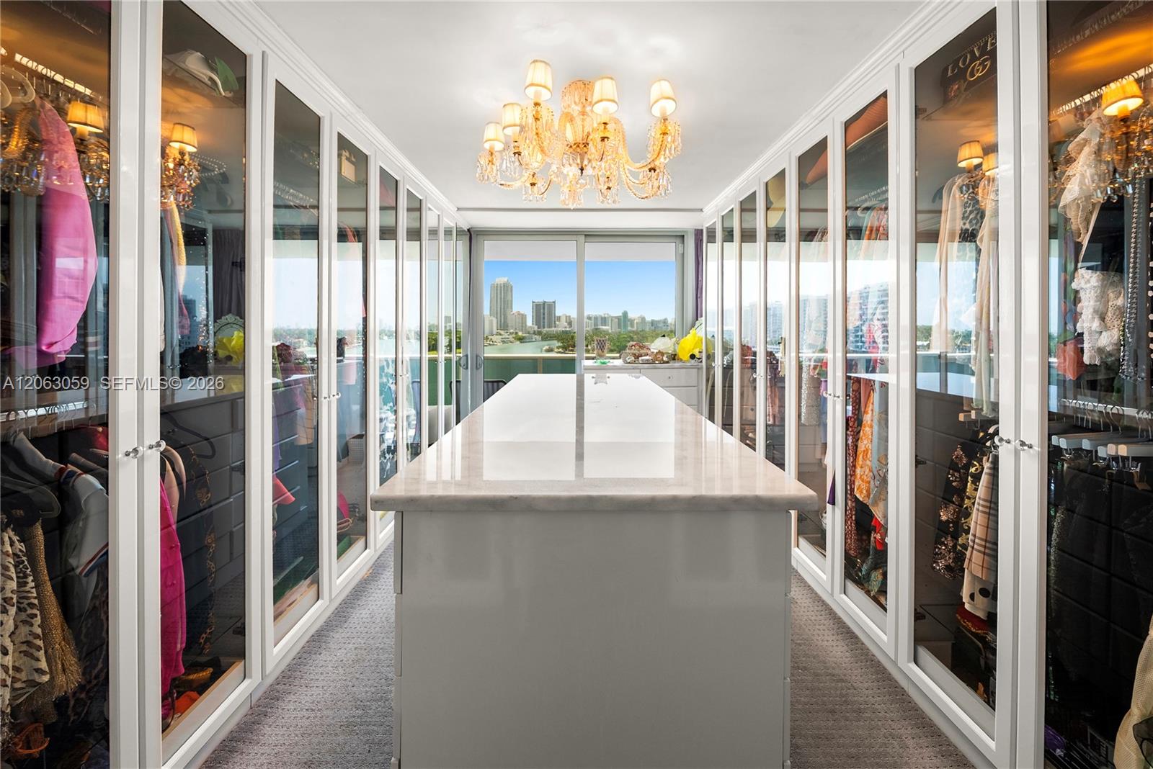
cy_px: 384
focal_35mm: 12
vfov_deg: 90.1
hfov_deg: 112.6
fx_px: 384
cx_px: 576
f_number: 8
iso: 200
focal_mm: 12
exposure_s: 1/200
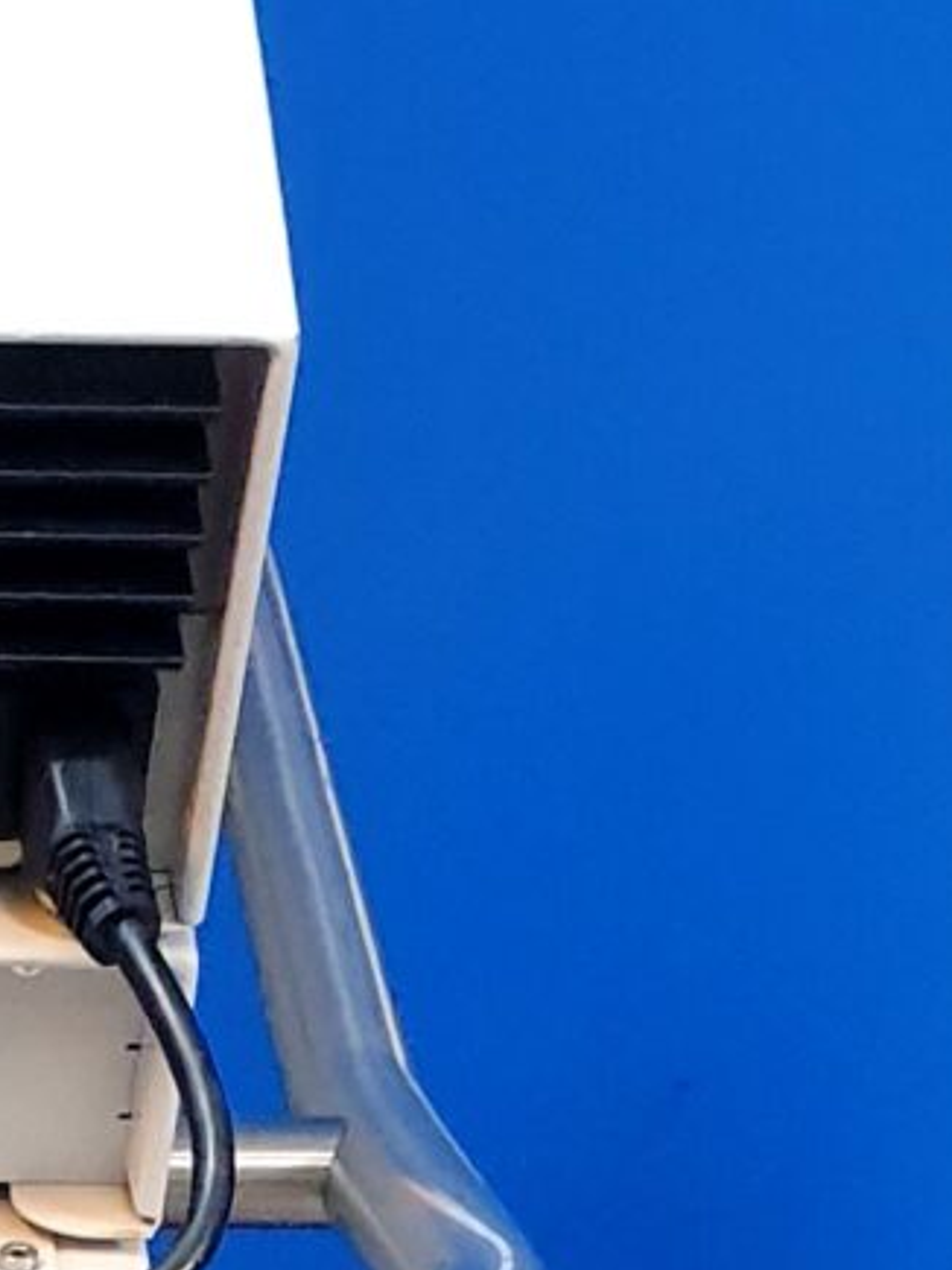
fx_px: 5613
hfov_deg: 9.0
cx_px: -1063
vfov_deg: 11.9
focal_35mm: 153
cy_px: 2324
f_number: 2.4
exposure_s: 1/50
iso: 320
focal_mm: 4.3
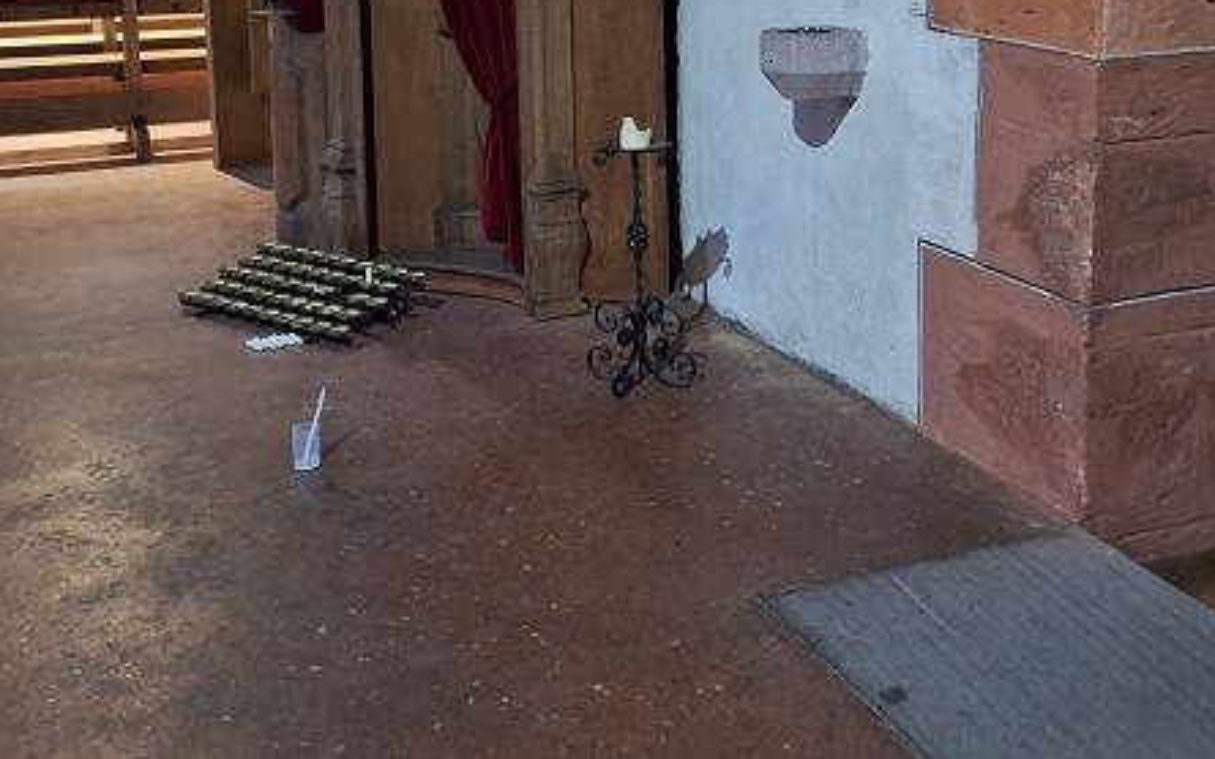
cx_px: 781
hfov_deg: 54.5
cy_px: 113
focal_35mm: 35
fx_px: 1159
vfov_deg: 34.7
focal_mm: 5.54
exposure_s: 1/20
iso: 1250
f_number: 1.8
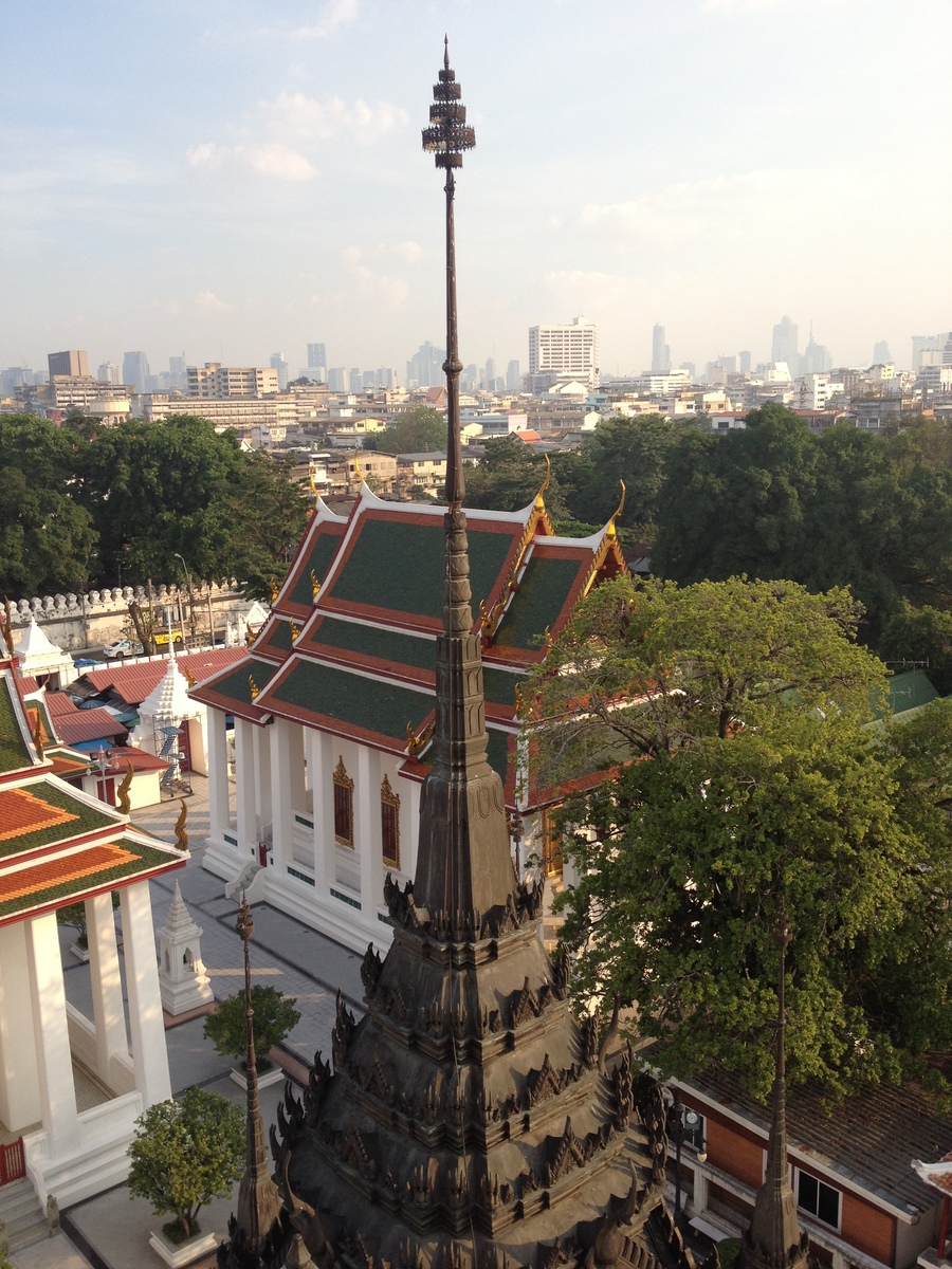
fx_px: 1283
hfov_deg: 40.7
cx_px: 476
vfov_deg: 52.6
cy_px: 634
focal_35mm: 35
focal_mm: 4.28
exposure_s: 1/635
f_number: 2.4
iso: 64
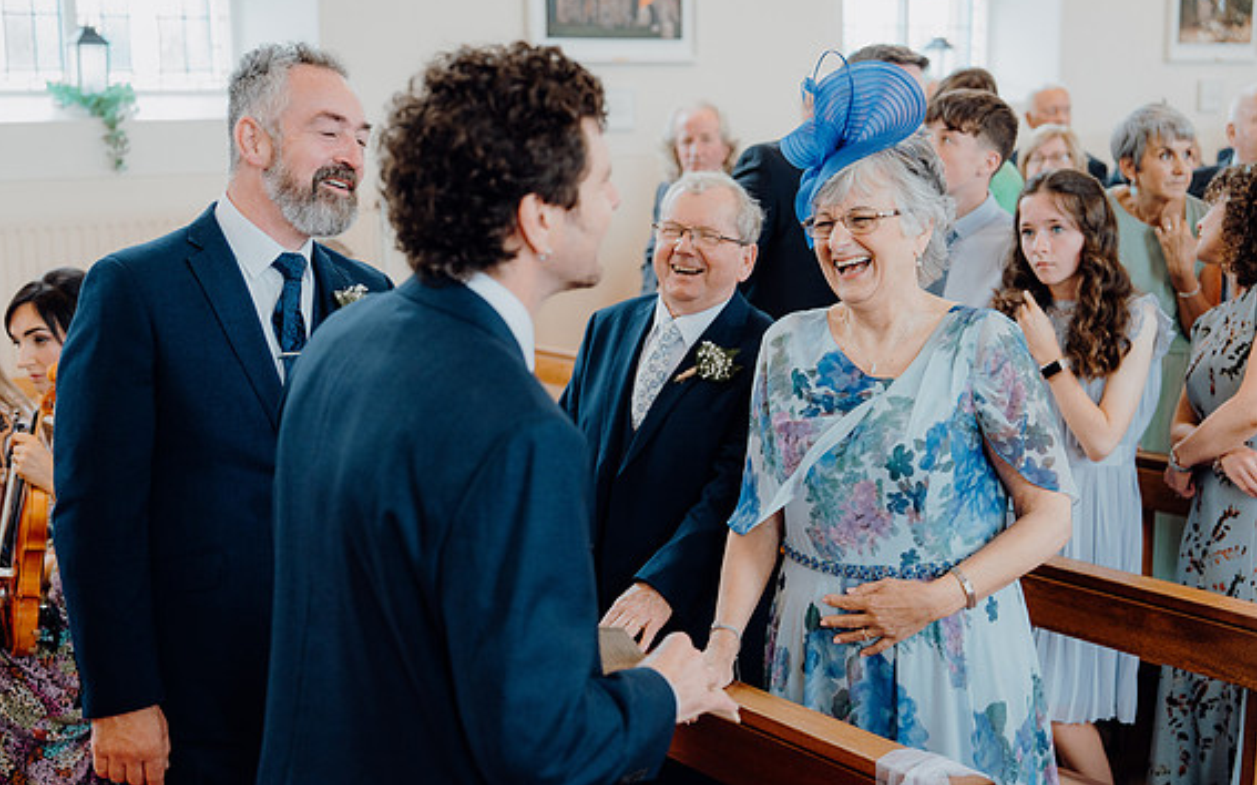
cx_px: 616
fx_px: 1644
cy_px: 398
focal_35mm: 48
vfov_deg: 26.9
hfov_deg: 41.8
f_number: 2.8
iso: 1000
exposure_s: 1/200
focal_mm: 46
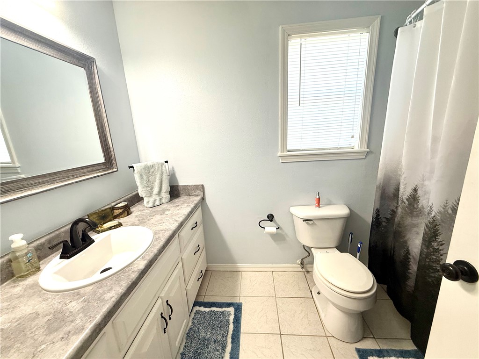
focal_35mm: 14
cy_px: 180
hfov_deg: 102.1
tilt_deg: -12.9
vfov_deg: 85.7
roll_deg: +2.9
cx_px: 240
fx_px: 194
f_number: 2.2
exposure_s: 1/99
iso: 100
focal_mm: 2.22
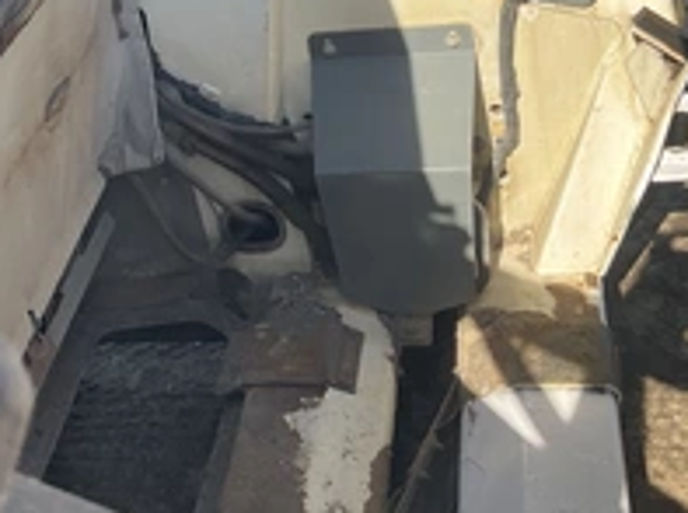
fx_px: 1170
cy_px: 31
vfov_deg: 23.9
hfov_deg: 32.3
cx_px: 189
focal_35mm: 59
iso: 25
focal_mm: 3
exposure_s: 1/500
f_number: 1.8
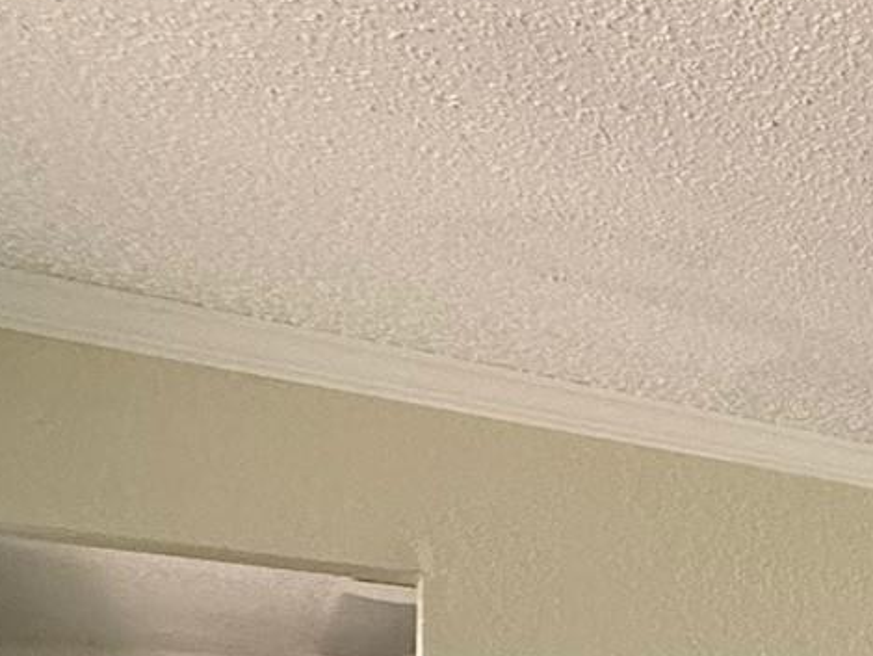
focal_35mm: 61
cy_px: 924
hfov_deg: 20.9
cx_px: 1592
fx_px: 1539
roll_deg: -0.1
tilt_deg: +0.9
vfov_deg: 21.1
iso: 500
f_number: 2.2
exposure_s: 1/60
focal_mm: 2.22
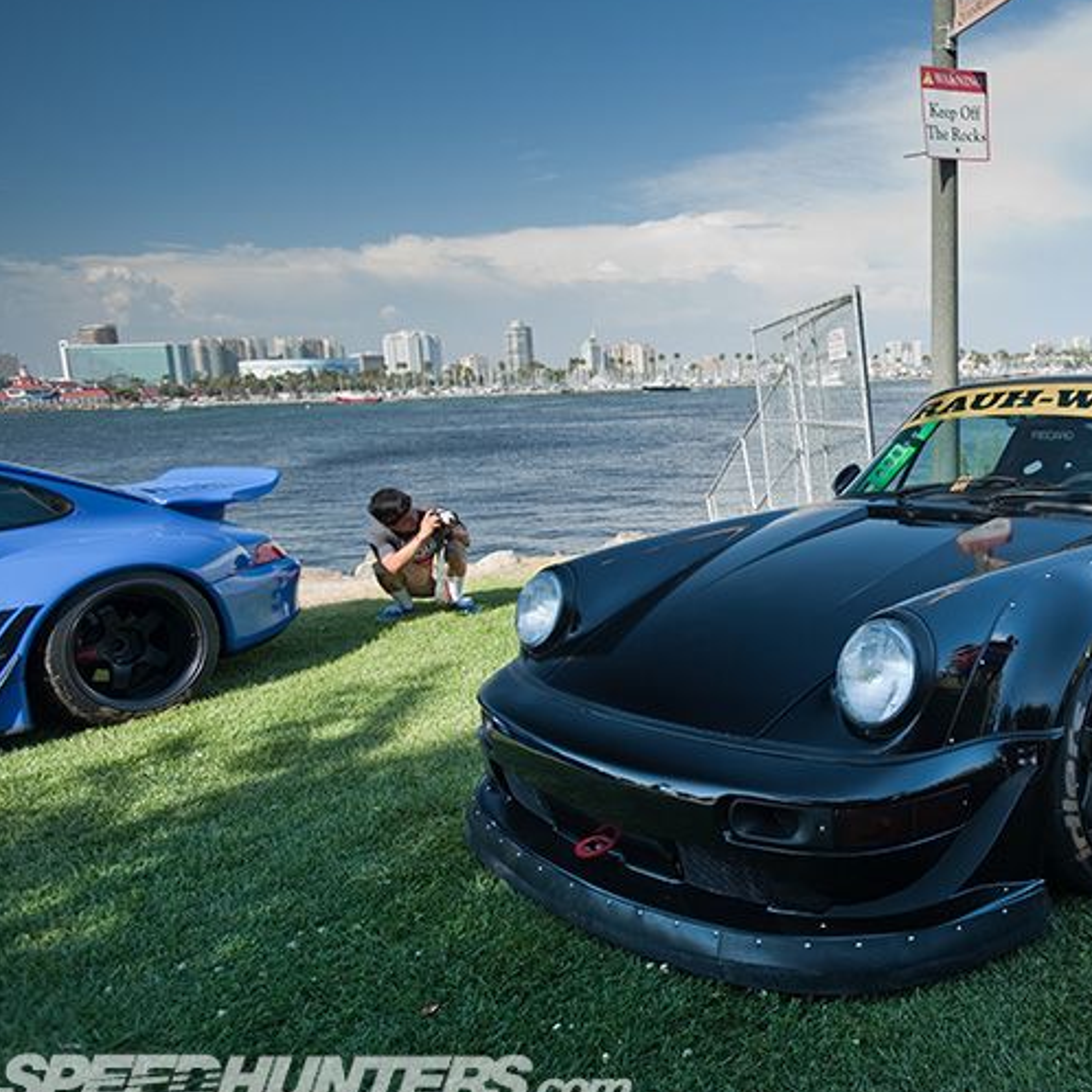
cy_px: 550
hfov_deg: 50.8
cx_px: 868
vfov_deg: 54.0
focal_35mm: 30
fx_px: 1071
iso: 100
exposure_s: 1/250
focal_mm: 22
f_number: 3.5
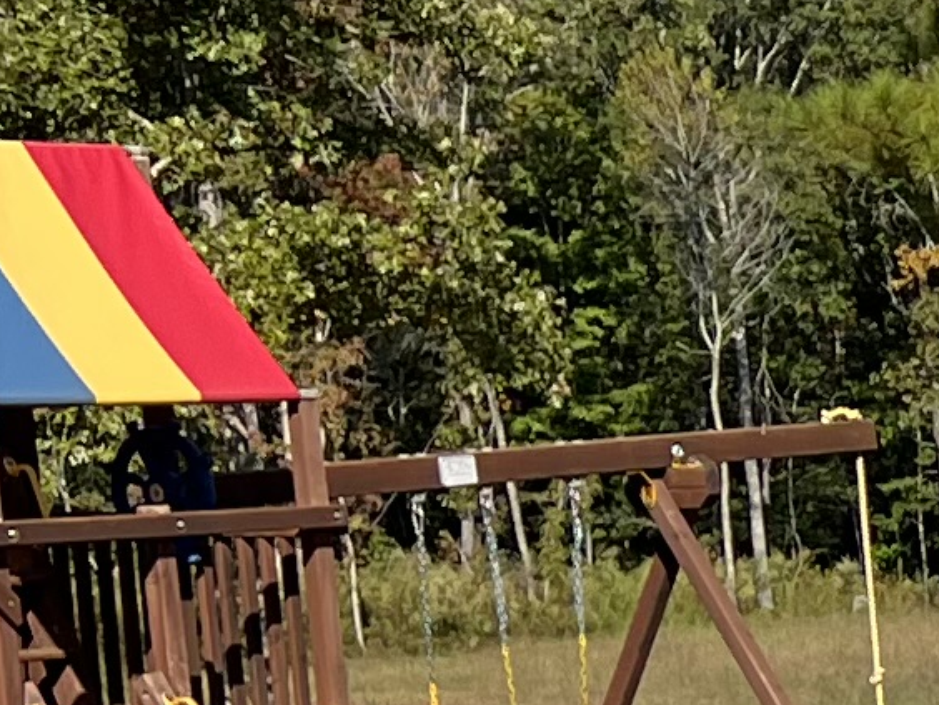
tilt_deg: -13.1
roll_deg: +0.5
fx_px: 5045
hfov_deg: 9.2
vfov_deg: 7.7
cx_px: 2496
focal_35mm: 186
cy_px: 1243
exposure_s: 1/3704
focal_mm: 5.7
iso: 50
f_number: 1.5
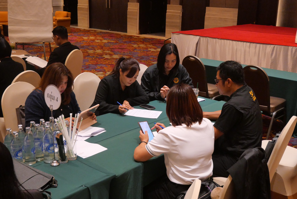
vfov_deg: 29.9
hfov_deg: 43.6
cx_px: 148
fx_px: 371
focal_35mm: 45
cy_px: 100
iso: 3200
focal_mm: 22
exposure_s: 1/125
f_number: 4.5
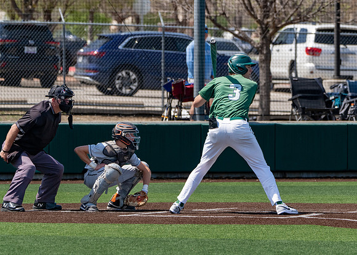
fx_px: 3663
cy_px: 142
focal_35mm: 361
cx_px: 229
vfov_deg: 4.0
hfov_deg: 5.6
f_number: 8
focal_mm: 284
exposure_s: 1/3200
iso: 1000
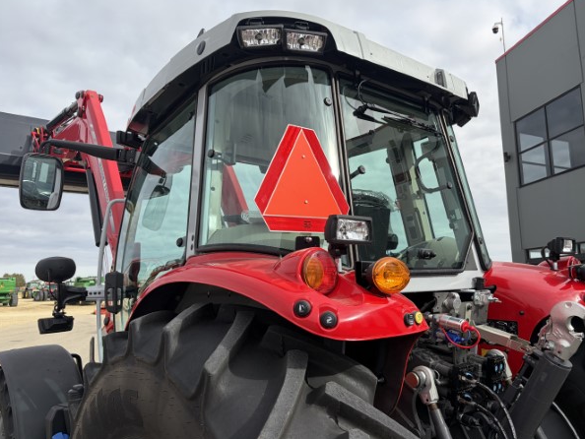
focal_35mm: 28
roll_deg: +1.1
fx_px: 473
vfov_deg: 49.8
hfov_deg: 63.4
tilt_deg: +9.3
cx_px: 309
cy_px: 215
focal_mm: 5.96
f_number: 1.6
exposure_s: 1/2364
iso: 50
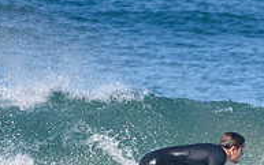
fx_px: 16548
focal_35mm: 2298
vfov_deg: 0.6
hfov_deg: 0.9
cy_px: 254
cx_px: 213
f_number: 5.6
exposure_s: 1/4000
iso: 720
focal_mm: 500
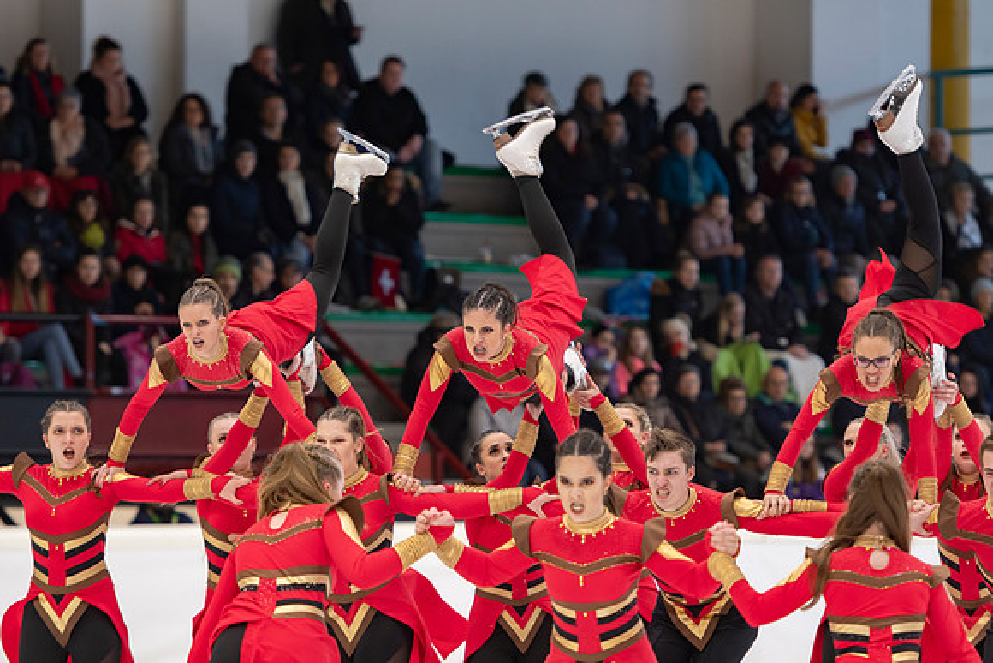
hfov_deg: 9.5
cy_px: 332
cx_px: 496
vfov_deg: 6.3
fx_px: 6000
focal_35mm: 218
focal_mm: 145
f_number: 3.2
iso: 800
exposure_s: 1/200
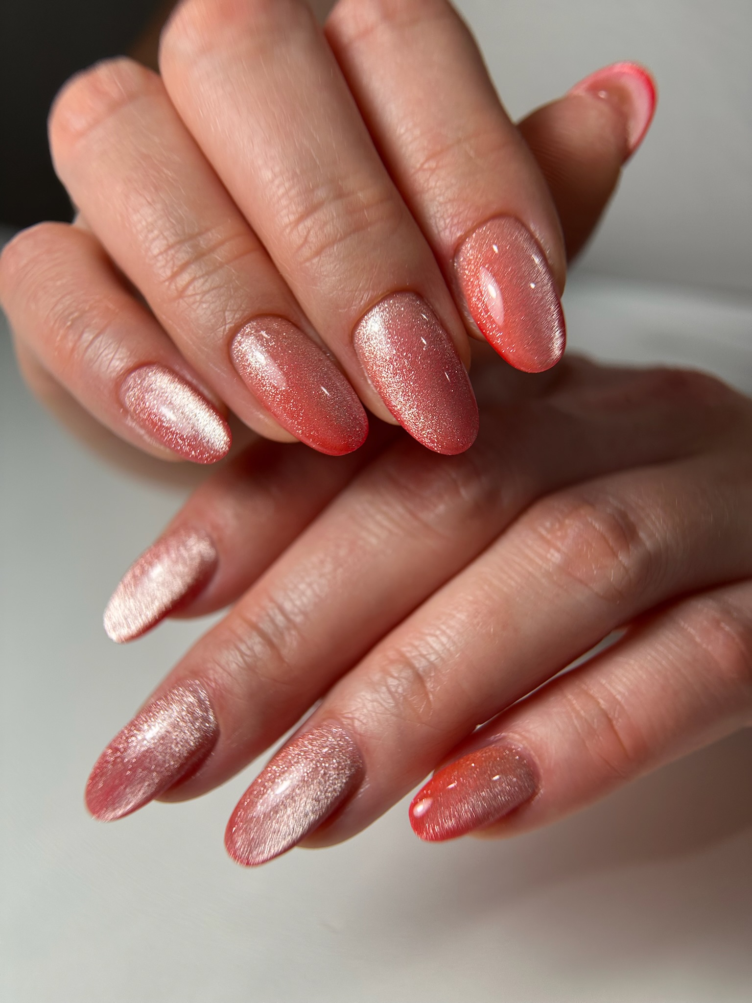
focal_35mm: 24
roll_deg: -6.7
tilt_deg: -29.6
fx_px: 695
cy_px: 502
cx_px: 376
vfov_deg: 71.6
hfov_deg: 56.8
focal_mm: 6.86
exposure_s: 1/433
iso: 80
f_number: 1.78
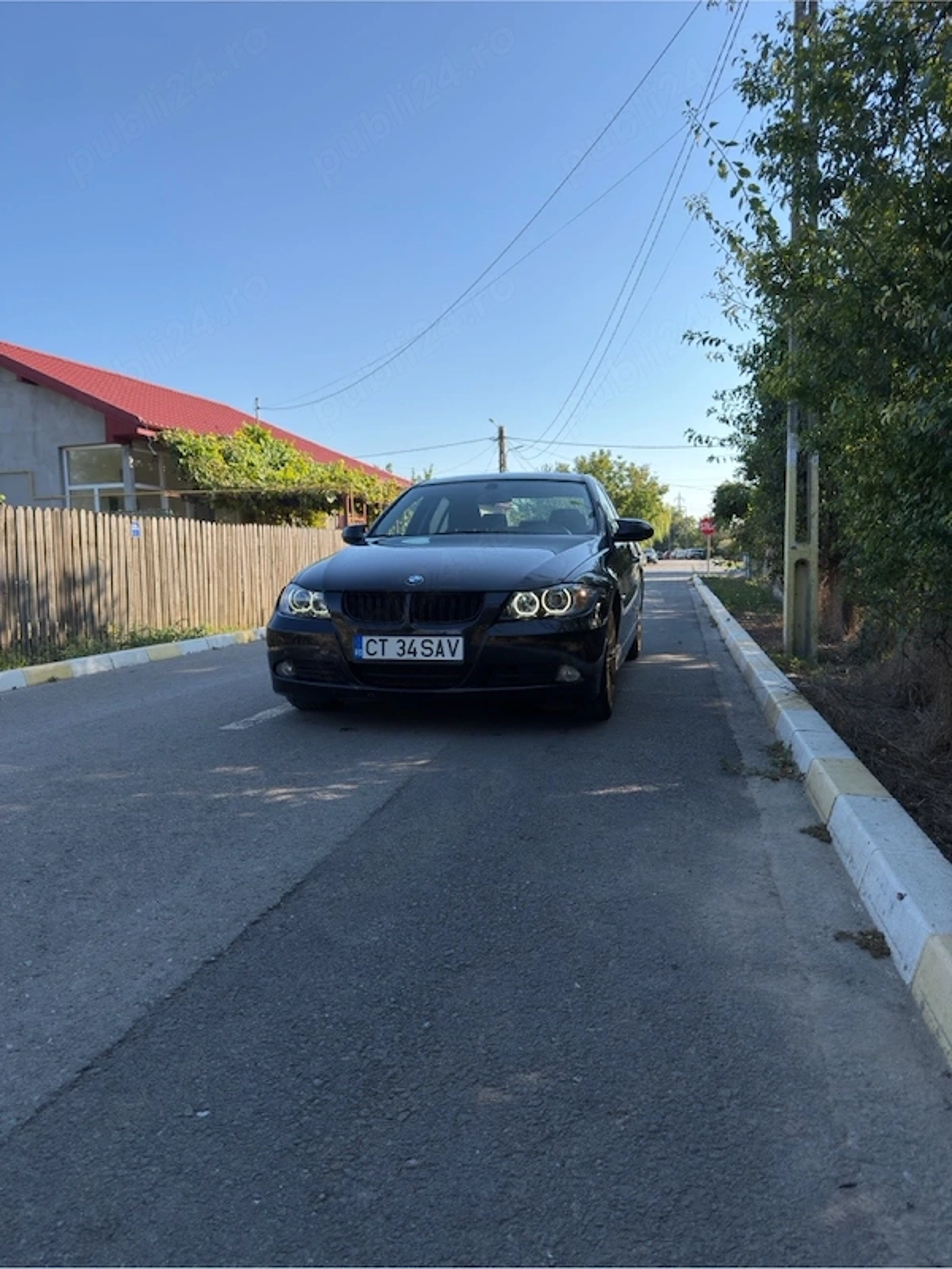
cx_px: 476
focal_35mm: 24
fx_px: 880
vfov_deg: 71.6
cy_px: 634
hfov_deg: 56.8
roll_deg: +1.1
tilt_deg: -4.9
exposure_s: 1/2347
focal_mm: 6.76
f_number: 1.78
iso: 64
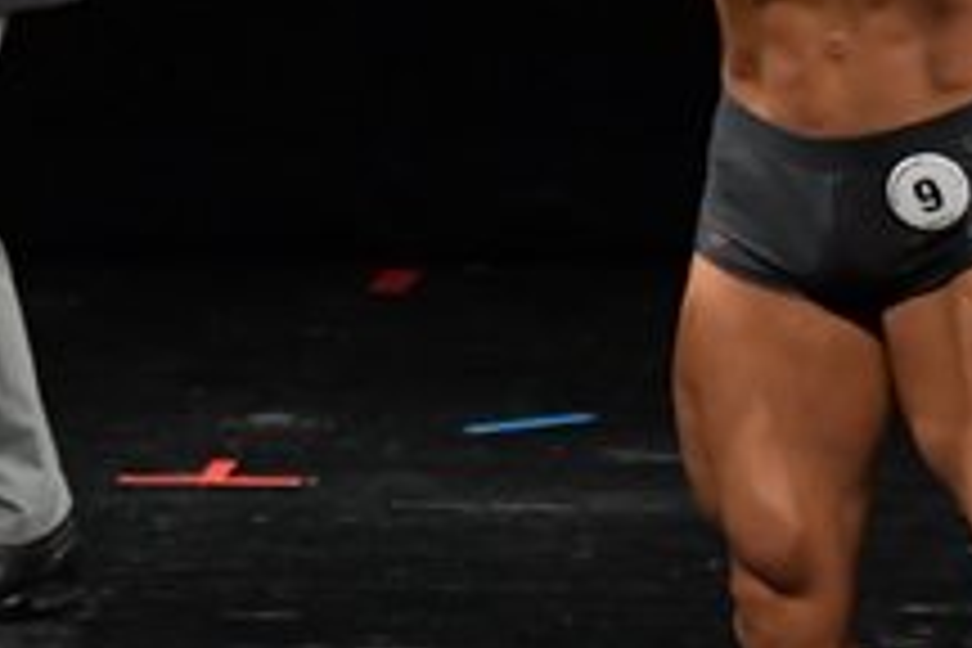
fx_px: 21787
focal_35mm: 807
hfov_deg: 2.6
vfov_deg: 1.7
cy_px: 207
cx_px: -349
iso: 3200
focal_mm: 150
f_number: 5.6
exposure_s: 1/400
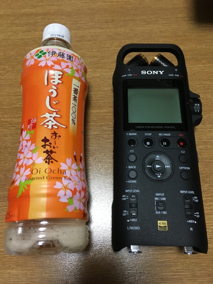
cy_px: 142
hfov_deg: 48.2
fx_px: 238
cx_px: 106
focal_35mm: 29
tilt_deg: -70.7
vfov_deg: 61.7
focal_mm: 4.15
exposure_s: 1/17
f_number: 2.2
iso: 200
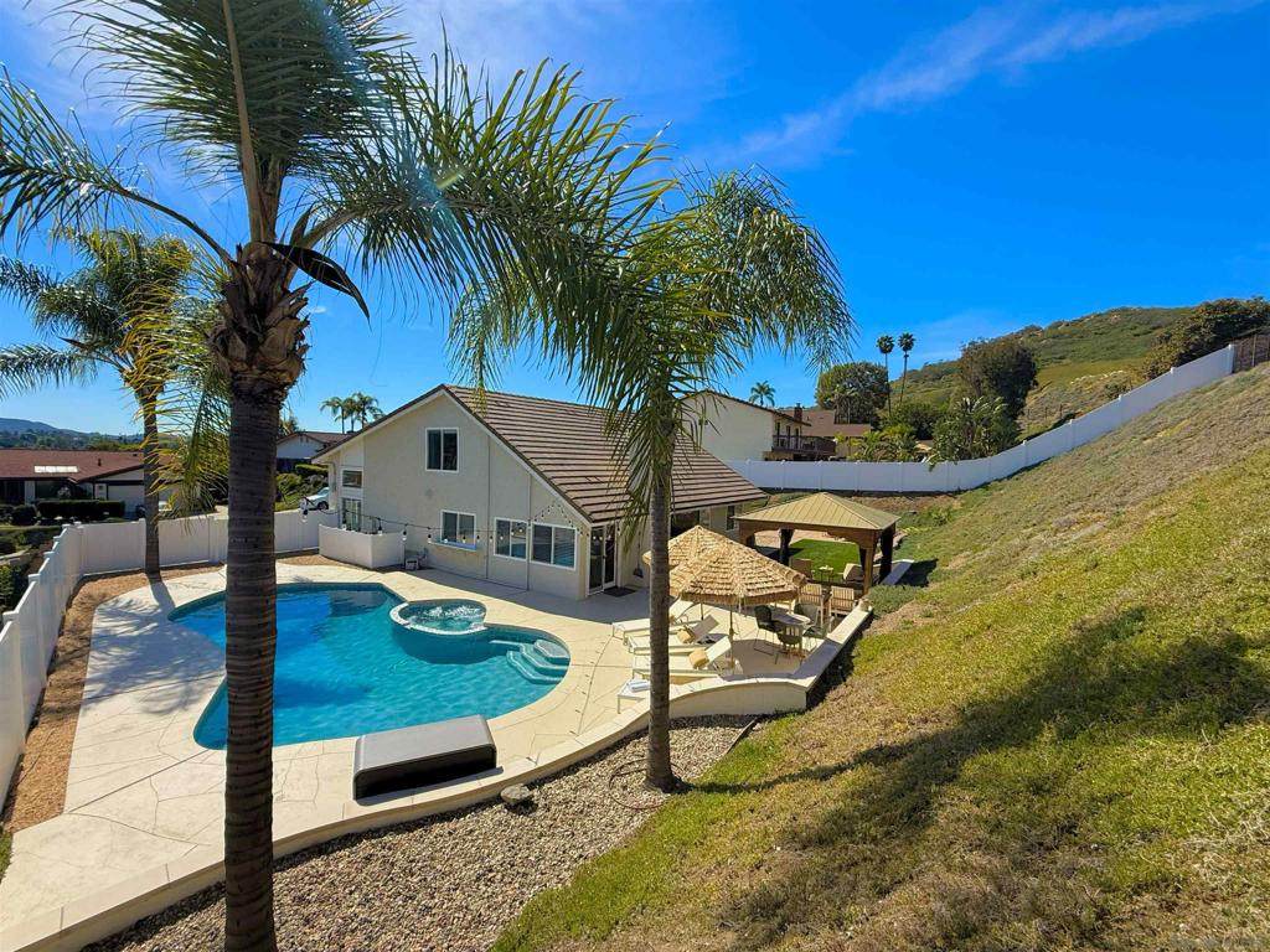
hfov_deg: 102.1
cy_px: 476
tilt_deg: +1.5
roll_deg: -0.9
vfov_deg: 85.7
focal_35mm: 14
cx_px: 635
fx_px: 514
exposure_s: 1/2410
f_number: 2.2
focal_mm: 2.22
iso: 50
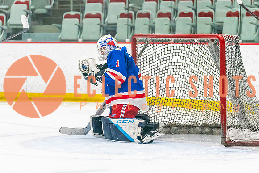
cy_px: 116
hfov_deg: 9.7
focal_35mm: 212
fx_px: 1522
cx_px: 136
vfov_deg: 6.5
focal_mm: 109
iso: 3200
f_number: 2.8
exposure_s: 1/1000
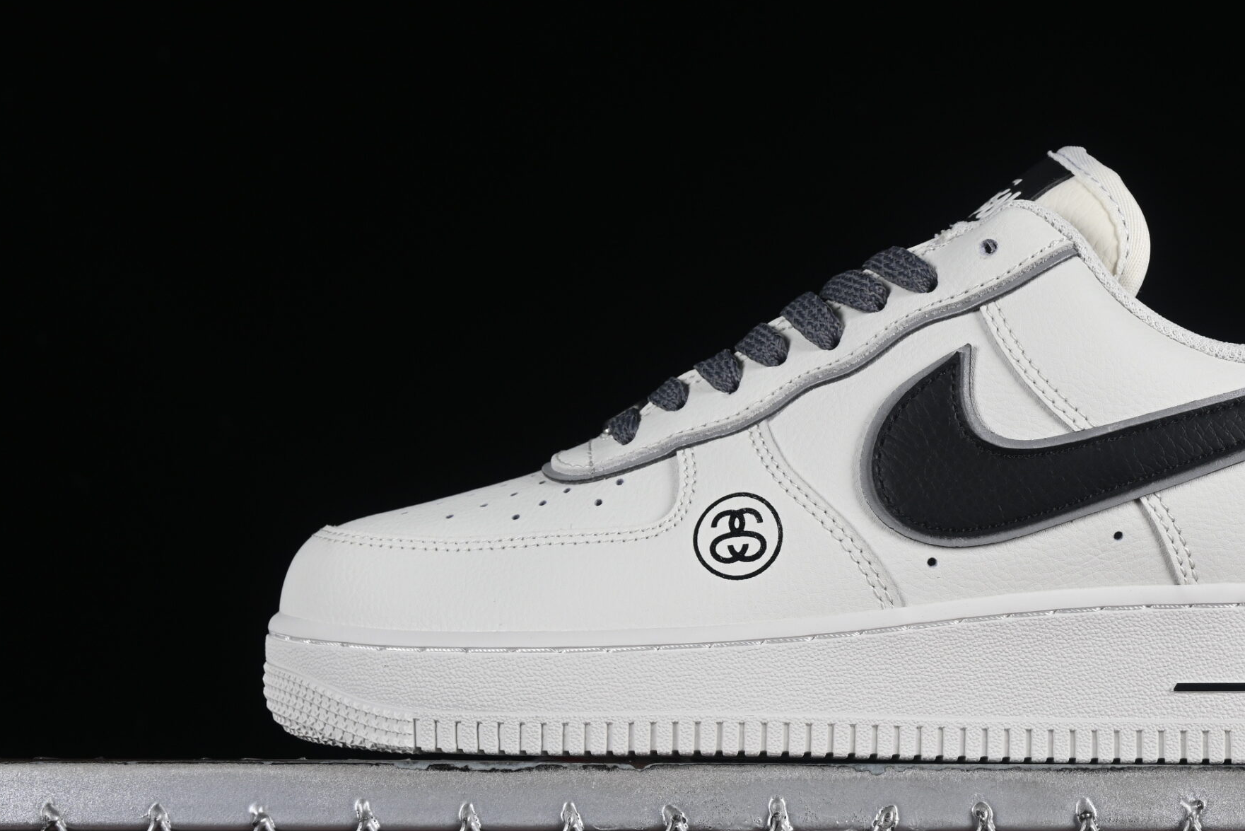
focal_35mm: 109
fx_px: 3770
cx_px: 884
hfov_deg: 18.7
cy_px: 396
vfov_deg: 12.6
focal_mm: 50
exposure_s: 1/100
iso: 160
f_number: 8
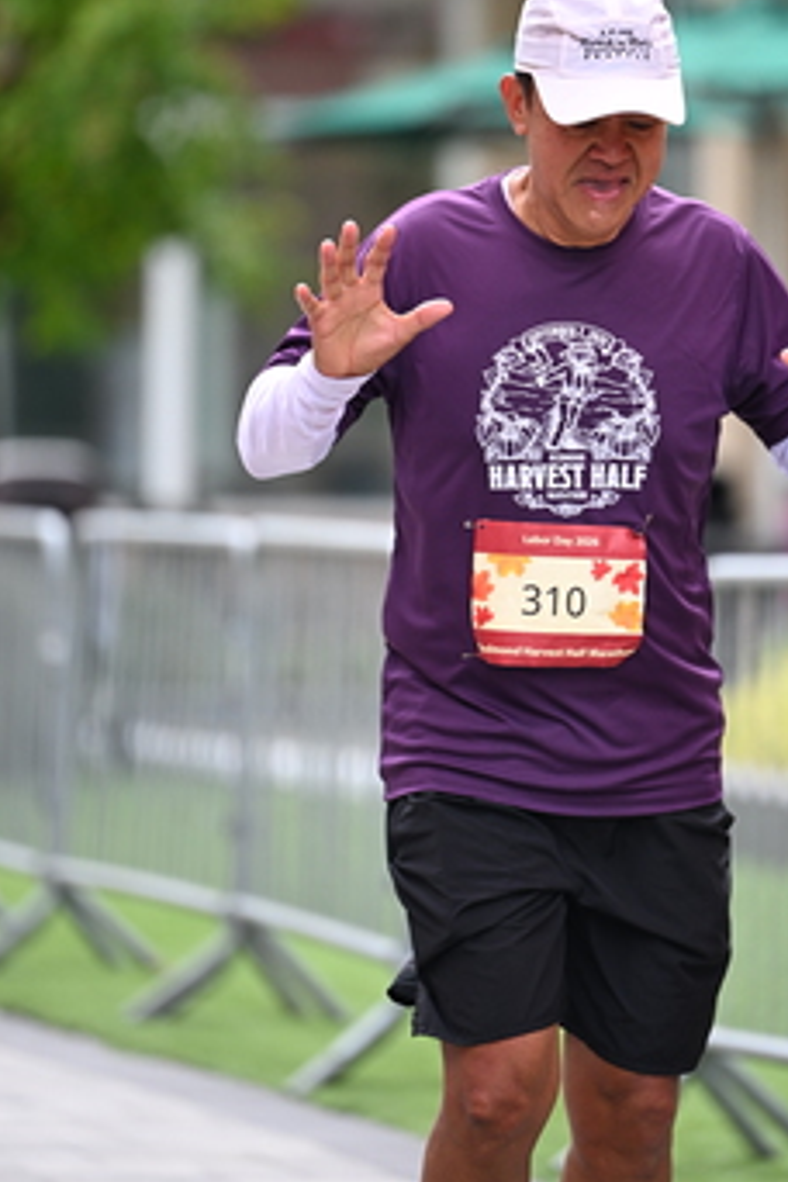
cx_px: 506
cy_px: 425
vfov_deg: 6.4
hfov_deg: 4.3
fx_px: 10572
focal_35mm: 322
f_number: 2.8
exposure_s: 1/1600
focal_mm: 200
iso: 640
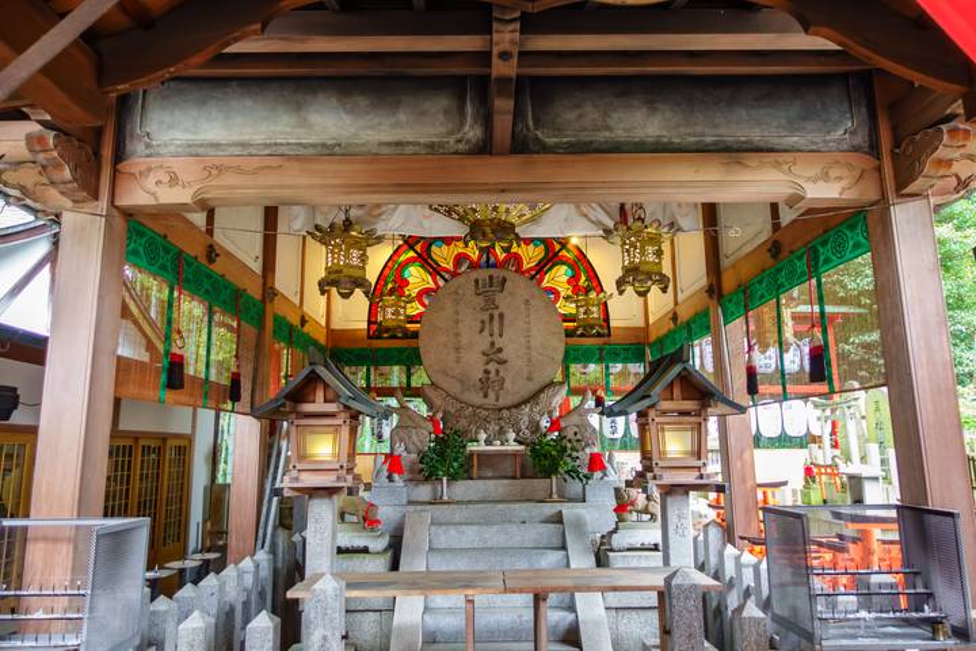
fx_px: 651
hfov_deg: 73.7
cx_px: 488
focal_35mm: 24
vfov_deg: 53.1
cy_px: 326
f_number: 2
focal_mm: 9.4
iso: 125
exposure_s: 1/30
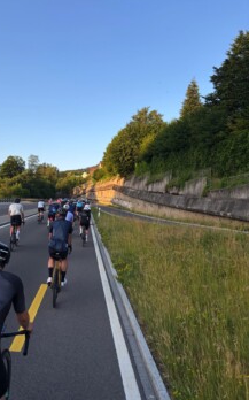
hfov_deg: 44.2
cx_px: 98
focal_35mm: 28
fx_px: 305
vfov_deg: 66.5
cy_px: 198
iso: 50
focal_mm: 5.96
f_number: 1.6
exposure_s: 1/764
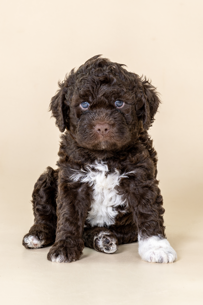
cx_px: 102
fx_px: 558
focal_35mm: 66
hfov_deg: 20.6
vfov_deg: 30.5
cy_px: 152
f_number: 7.1
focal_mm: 66
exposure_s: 1/125
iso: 200
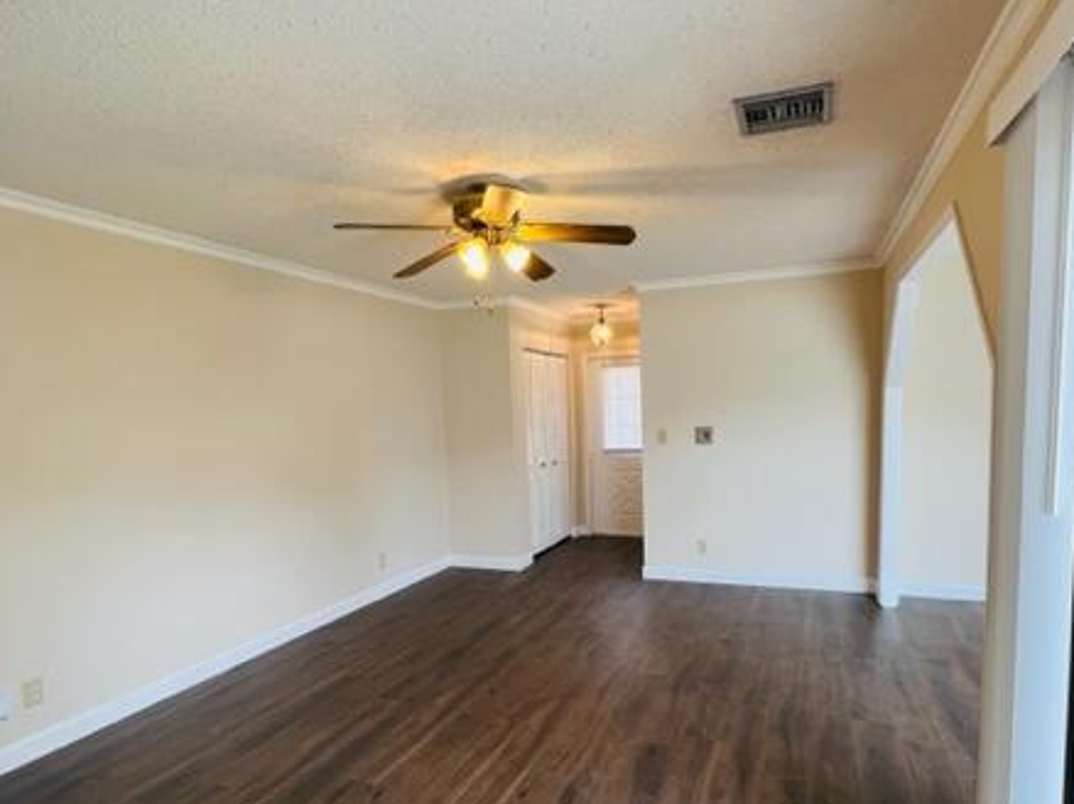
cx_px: 569
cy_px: 466
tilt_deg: -6.0
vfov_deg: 68.2
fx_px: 589
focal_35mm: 19
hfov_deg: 84.6
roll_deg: +1.0
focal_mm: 1.57
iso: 80
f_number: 1.8
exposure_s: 1/120
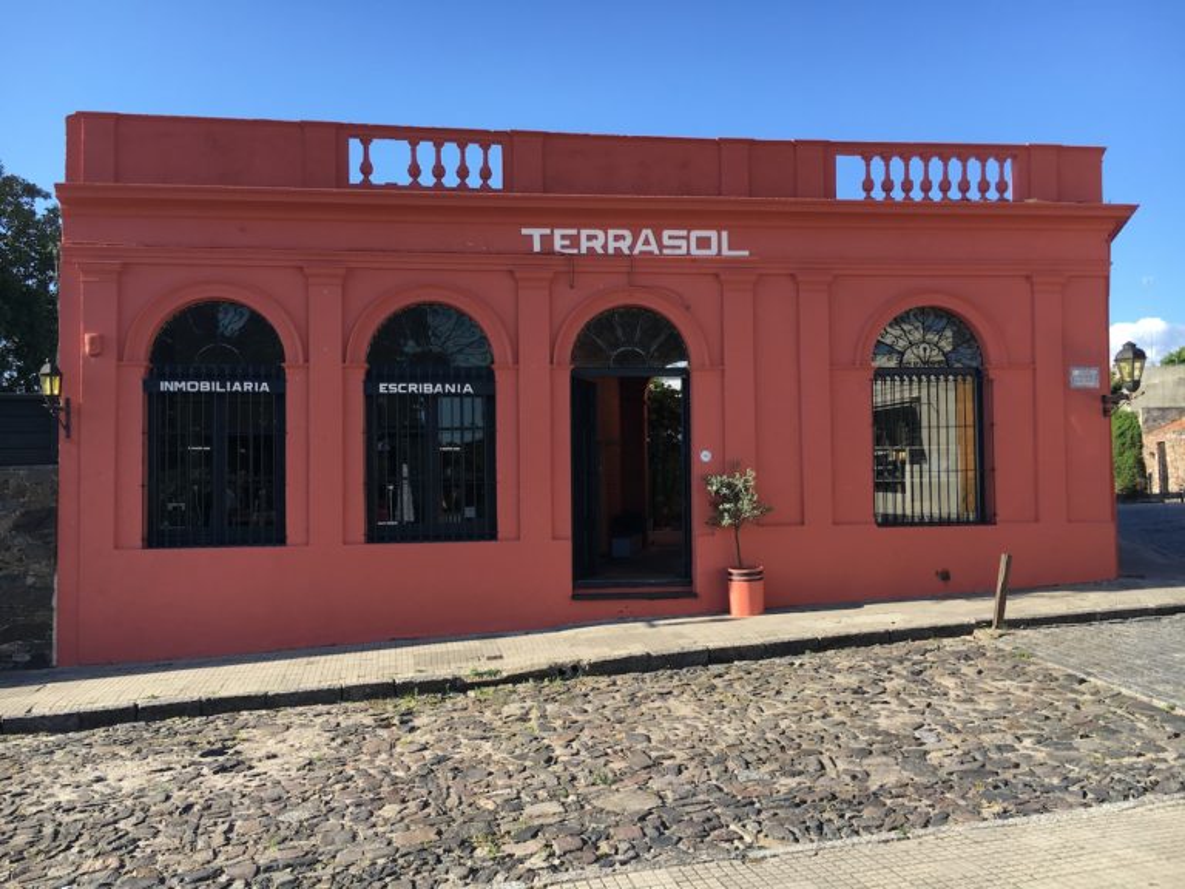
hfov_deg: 61.7
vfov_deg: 48.2
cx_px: 592
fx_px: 993
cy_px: 444
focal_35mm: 29
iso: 25
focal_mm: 4.15
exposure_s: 1/657
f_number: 2.2
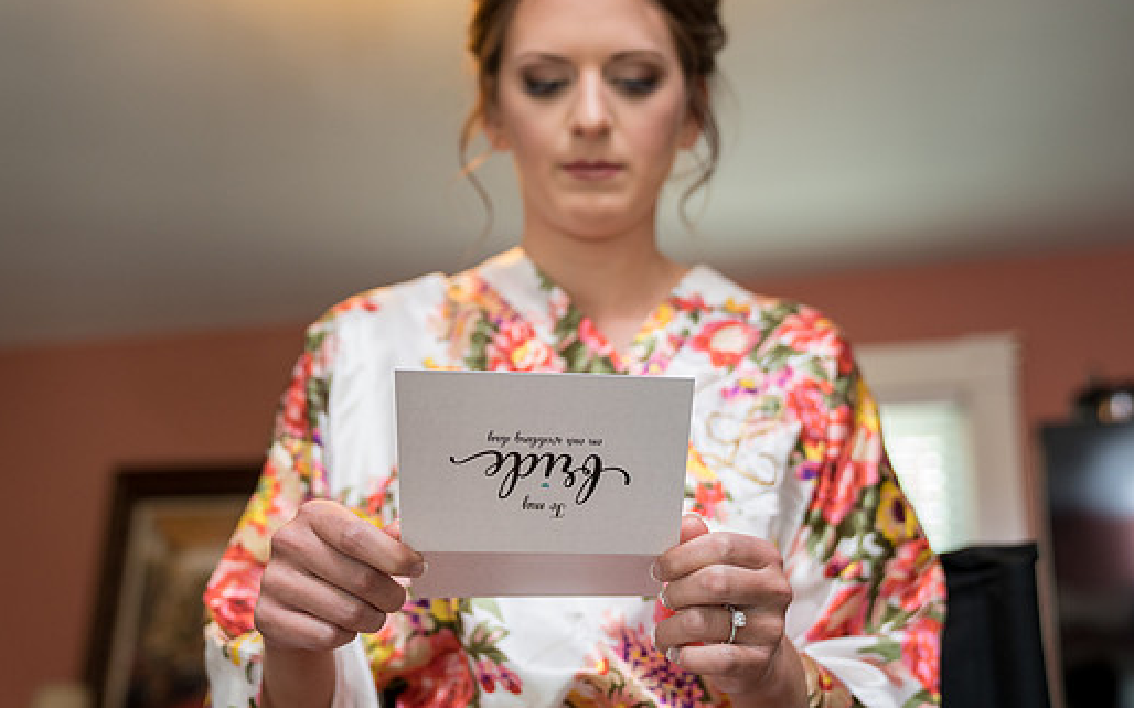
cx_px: 619
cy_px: 319
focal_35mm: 46
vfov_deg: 28.0
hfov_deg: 43.5
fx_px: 1421
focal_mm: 39
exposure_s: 1/200
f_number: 2.8
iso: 1000
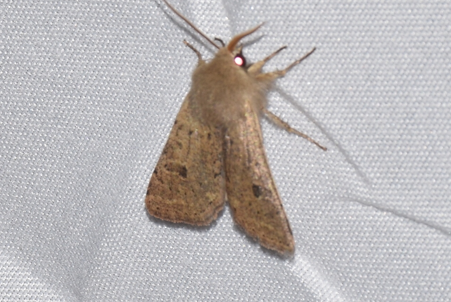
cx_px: 226
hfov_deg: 9.8
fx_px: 2633
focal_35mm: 210
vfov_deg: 6.6
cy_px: 151
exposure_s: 1/160
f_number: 13
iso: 100
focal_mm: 140
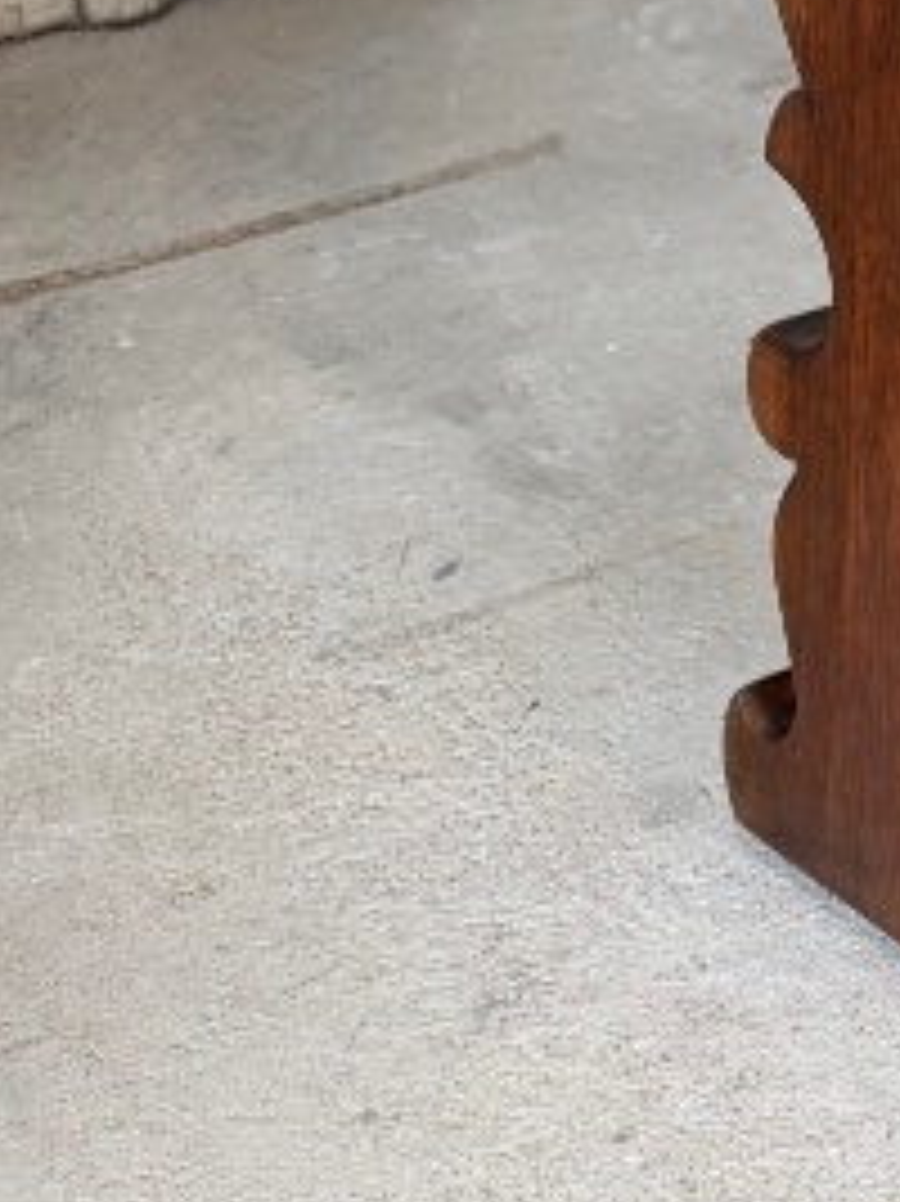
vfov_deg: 16.6
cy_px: 108
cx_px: 1804
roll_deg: -0.6
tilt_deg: -30.9
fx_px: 4059
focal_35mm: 117
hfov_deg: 11.4
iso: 125
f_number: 1.6
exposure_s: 1/50
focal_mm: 5.96
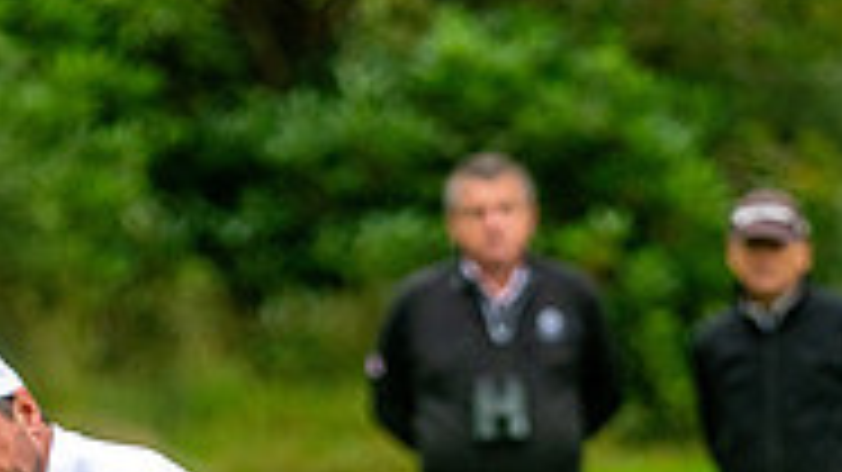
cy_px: 913
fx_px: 25352
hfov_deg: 1.9
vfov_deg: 1.1
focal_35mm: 1136
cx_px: 383
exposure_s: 1/1250
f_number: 4
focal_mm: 300
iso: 800
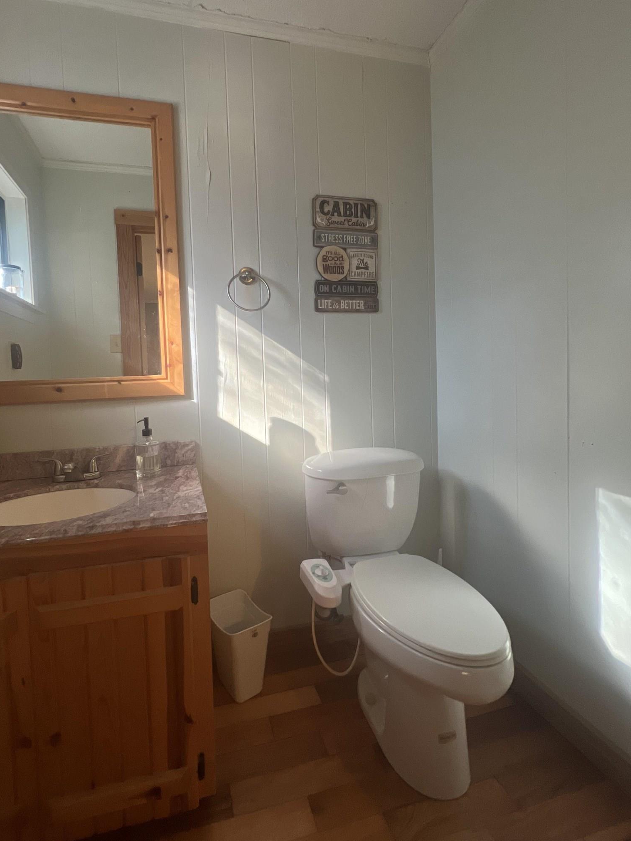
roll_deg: +2.4
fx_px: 365
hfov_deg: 81.2
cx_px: 268
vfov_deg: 98.0
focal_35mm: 15
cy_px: 389
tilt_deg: -2.2
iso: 250
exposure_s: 1/120
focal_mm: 1.57
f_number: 1.8
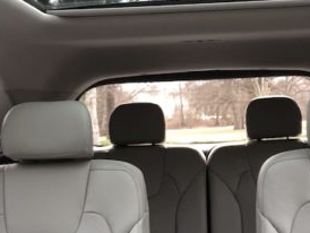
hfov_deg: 27.6
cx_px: 200
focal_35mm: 70
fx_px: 627
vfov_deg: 21.0
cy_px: 94
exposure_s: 1/60
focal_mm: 2.87
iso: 125
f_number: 2.2
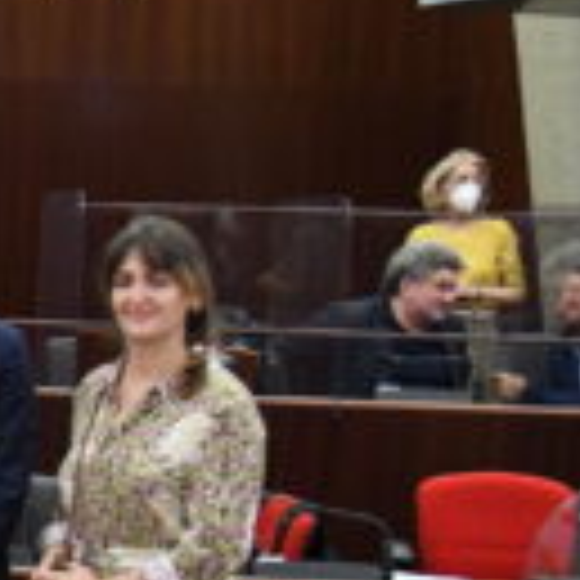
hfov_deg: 12.3
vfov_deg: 15.7
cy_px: 472
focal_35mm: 110
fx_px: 2085
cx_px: -841
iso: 5000
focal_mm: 24
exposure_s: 1/500
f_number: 4
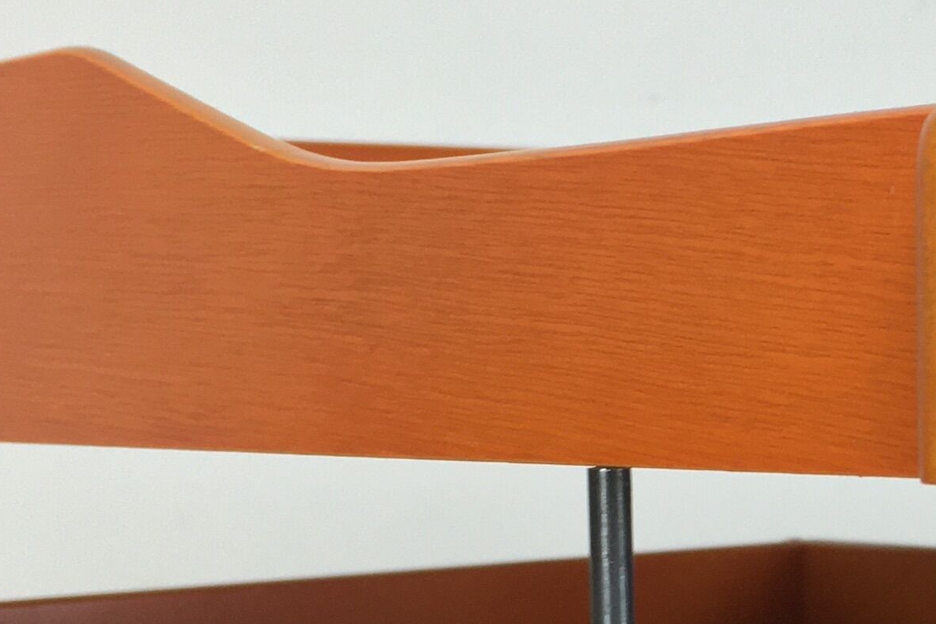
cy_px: 633
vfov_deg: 13.2
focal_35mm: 102
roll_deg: +1.7
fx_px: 2652
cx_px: 883
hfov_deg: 19.6
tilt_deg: -7.4
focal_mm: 4.15
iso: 50
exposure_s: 1/33
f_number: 2.2
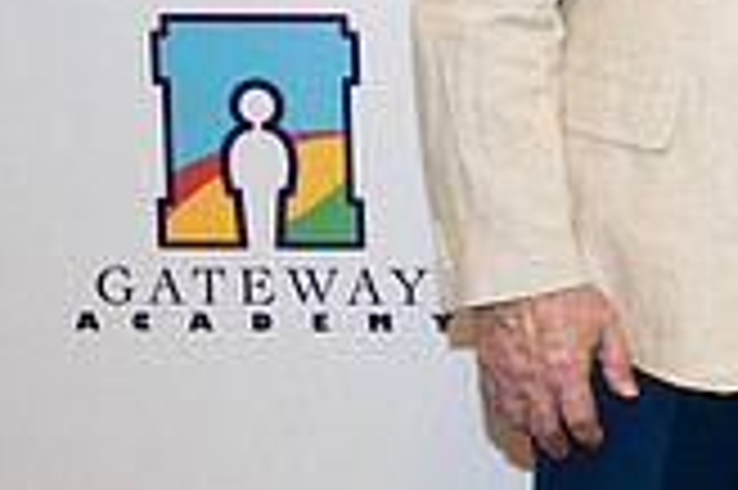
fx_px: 2826
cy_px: -97
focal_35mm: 138
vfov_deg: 9.8
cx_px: 1296
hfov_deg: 13.5
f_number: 5.6
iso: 800
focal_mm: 39
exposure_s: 1/80
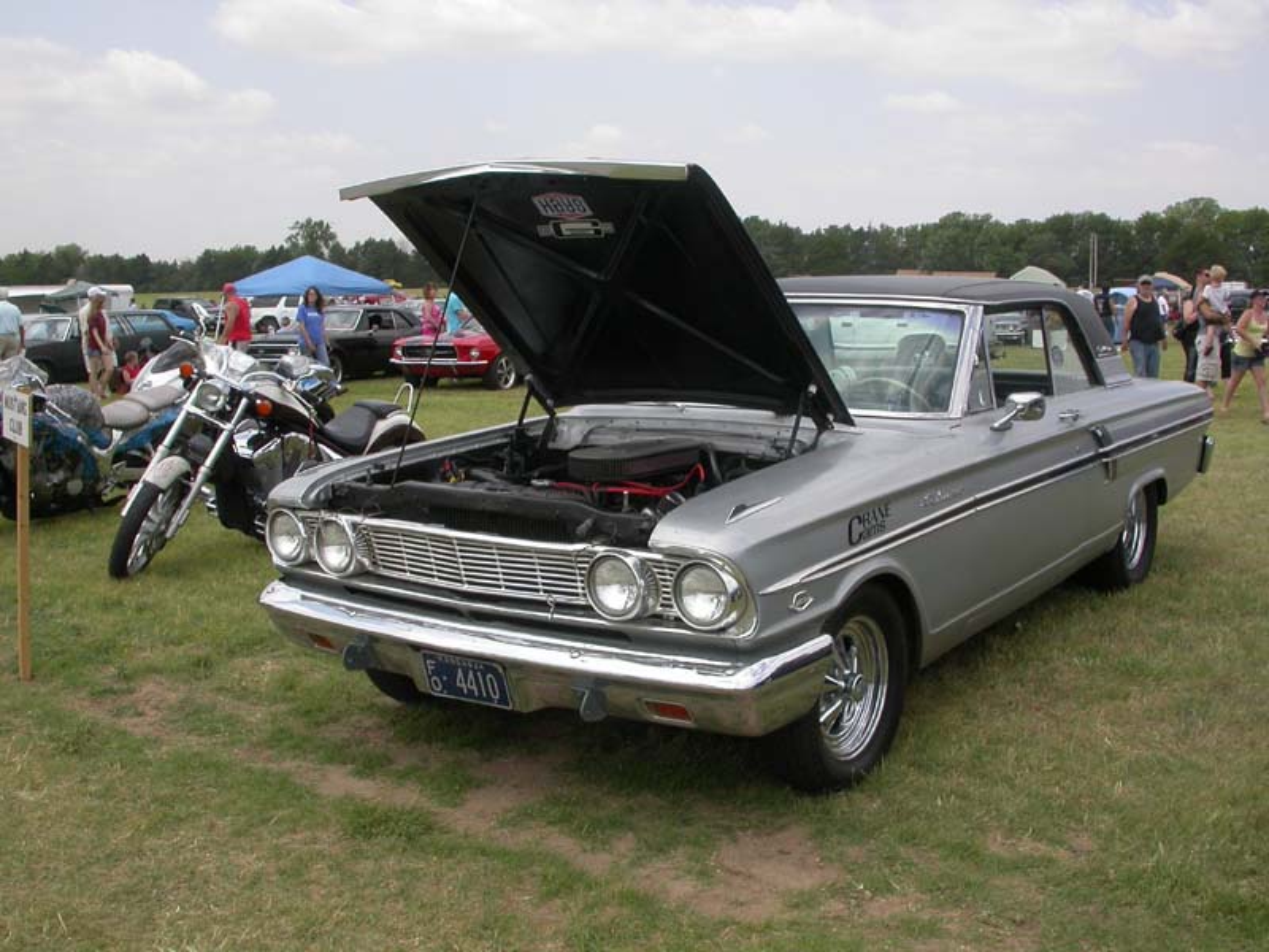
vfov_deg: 37.7
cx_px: 634
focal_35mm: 38
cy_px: 476
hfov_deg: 49.0
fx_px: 1393
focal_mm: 7.85
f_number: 6.7
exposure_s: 1/335
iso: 100
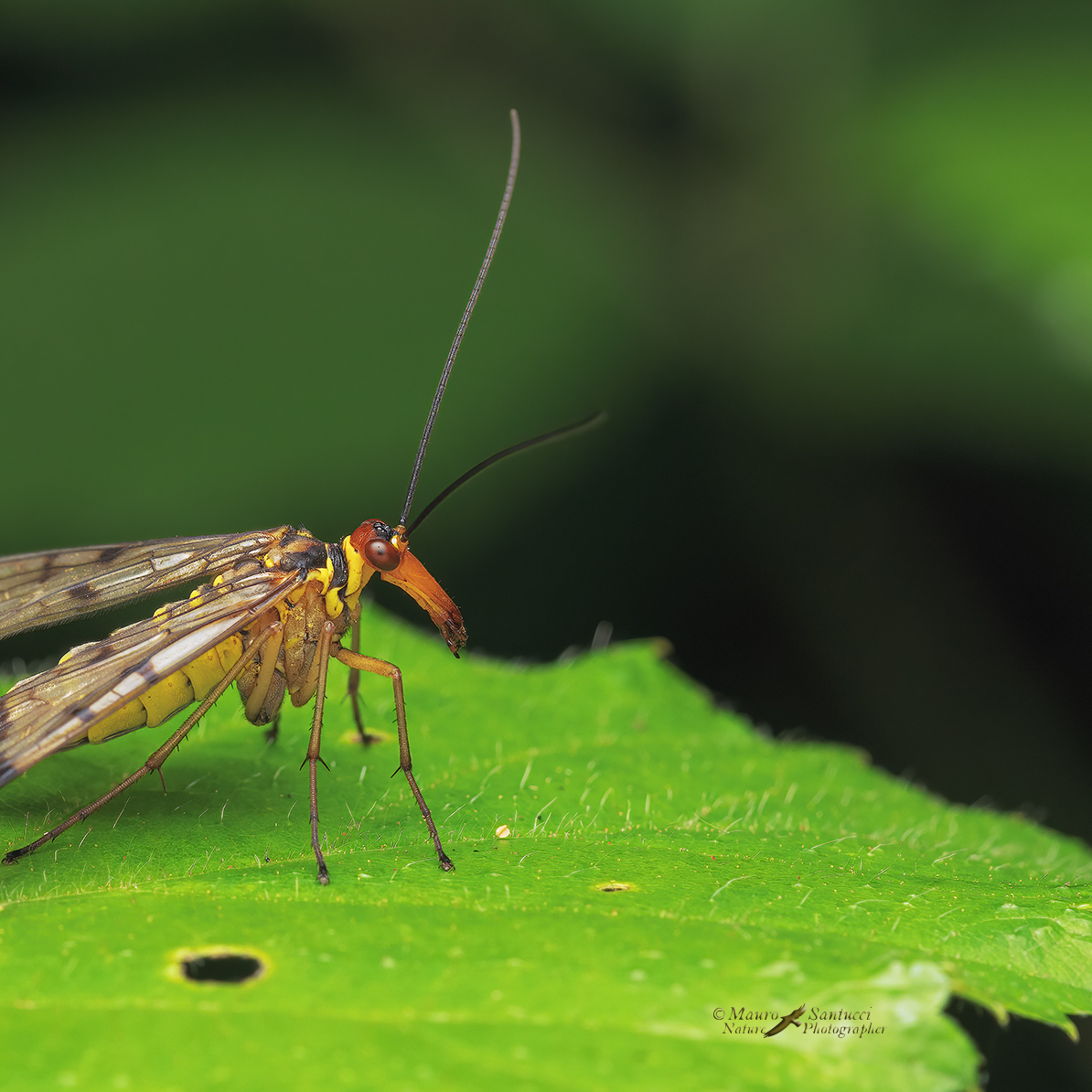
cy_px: 546
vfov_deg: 10.1
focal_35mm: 173
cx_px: 277
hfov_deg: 10.1
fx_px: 6174
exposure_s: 1/80
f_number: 10
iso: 500
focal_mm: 90
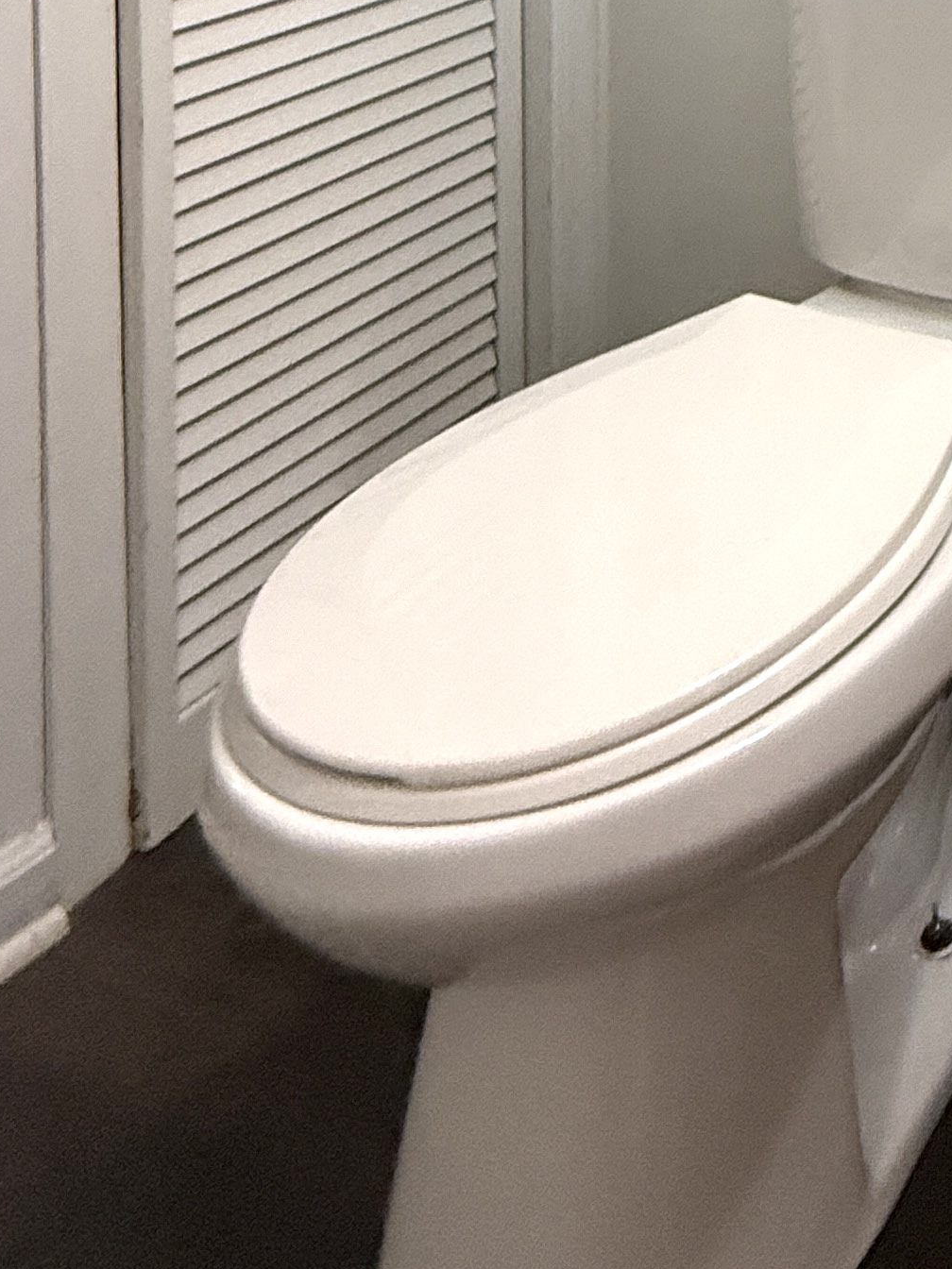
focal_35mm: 42
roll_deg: -1.3
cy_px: -375
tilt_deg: -3.7
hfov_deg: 26.7
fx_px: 1540
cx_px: 1356
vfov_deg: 33.2
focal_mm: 2.22
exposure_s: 1/60
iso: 320
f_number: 2.2
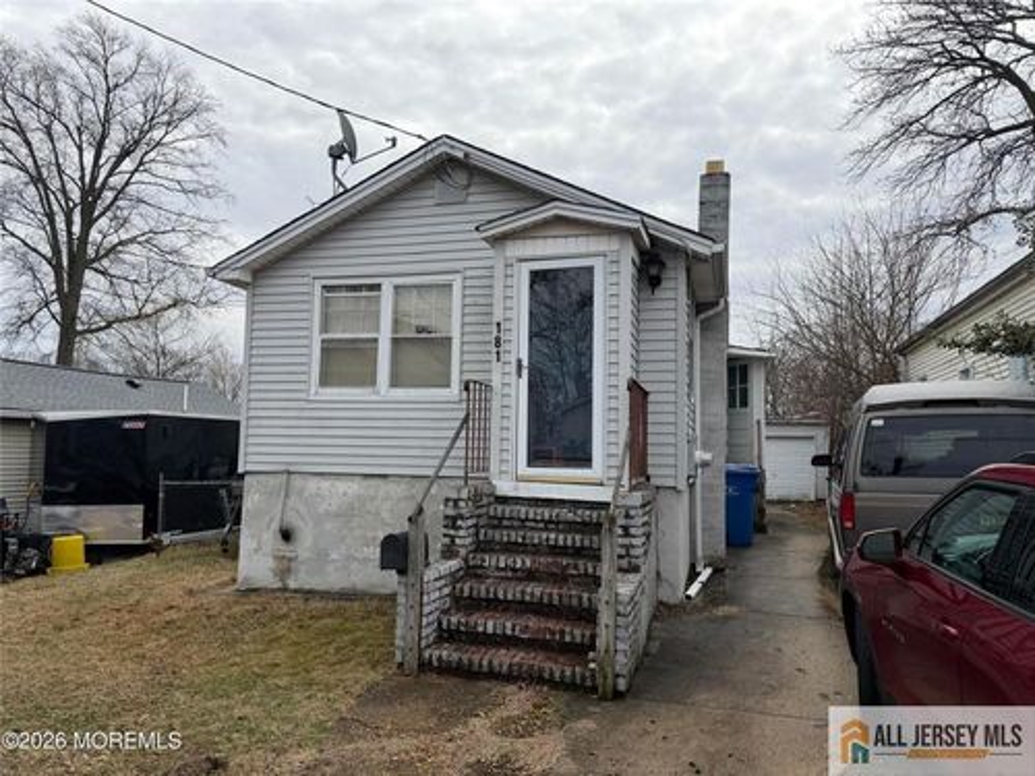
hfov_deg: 71.6
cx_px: 518
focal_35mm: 24
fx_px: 718
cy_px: 388
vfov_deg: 56.8
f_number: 1.78
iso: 80
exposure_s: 1/4975
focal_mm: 6.76
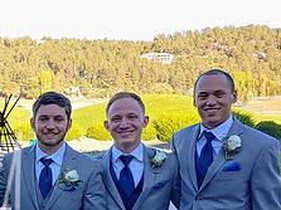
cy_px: 212
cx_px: -67
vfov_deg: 18.4
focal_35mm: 78
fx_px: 633
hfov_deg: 22.8
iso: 50
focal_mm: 4.23
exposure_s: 1/418
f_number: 1.5
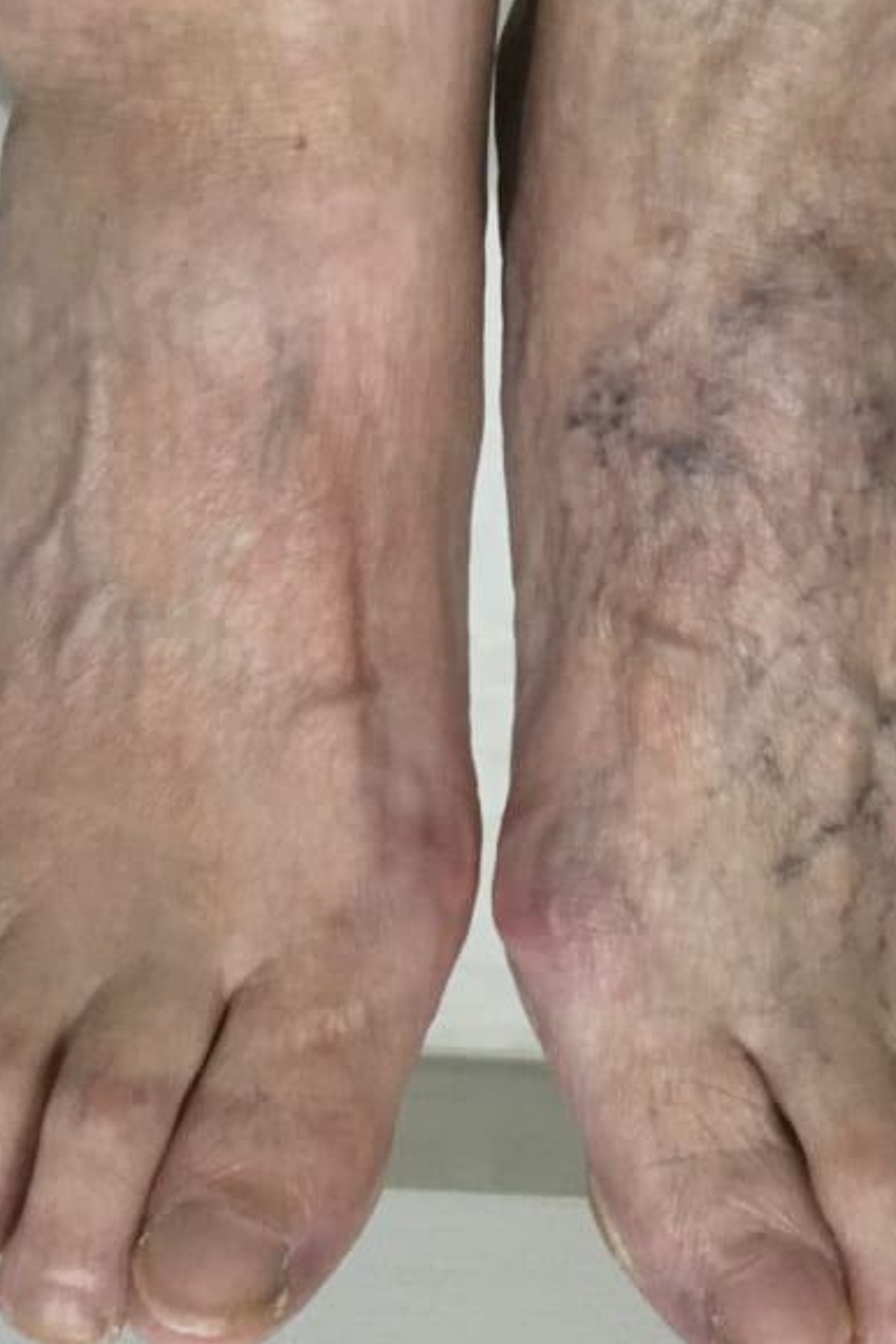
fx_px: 2128
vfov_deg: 35.0
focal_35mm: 57
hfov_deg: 23.8
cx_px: 504
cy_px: 731
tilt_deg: -51.2
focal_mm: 3.3
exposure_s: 1/30
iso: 160
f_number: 2.4
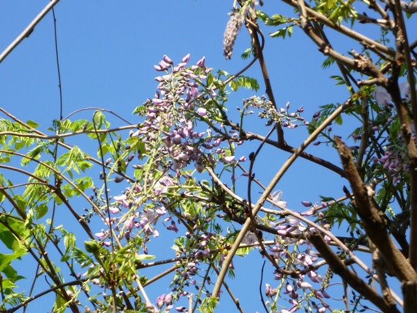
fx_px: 1952
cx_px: 208
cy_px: 156
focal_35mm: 162
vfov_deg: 9.2
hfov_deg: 12.2
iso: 80
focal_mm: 22.5
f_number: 5.9
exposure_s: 1/200
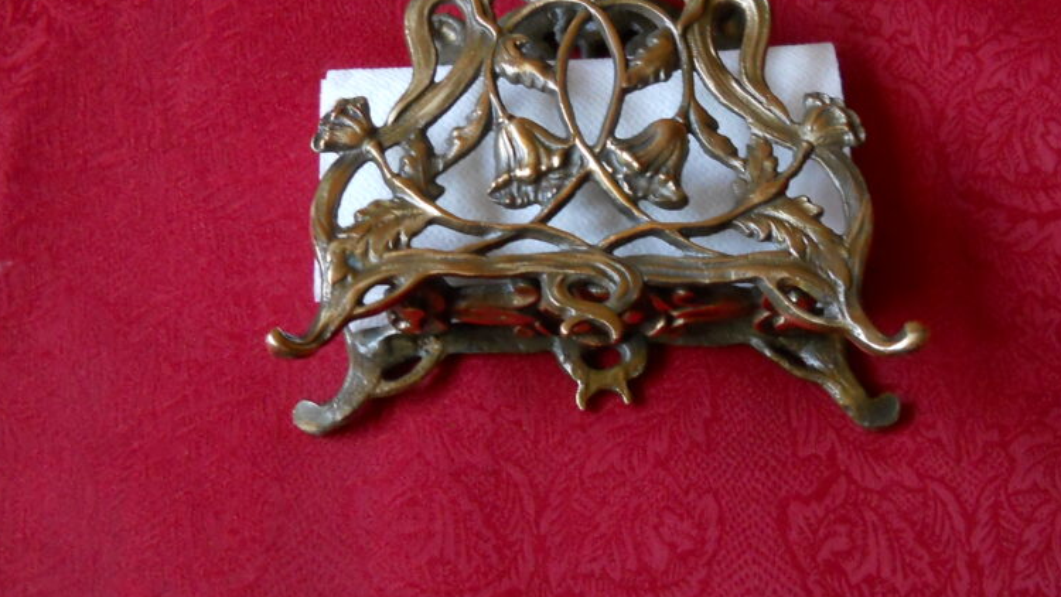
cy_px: 205
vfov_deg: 19.7
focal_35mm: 61
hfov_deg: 34.3
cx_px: 591
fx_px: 1716
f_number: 3.1
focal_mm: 6.72
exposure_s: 1/30
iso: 400
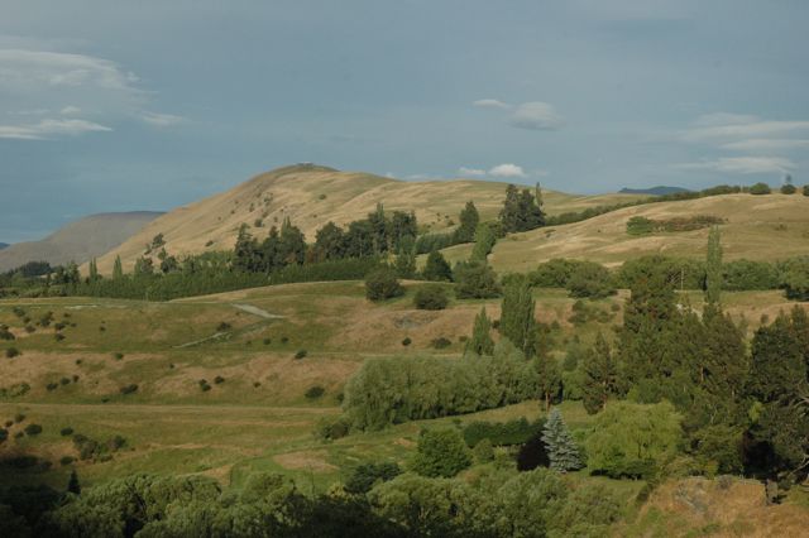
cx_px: 404
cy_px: 269
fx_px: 1684
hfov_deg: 27.0
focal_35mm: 75
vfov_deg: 18.2
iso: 800
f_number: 10
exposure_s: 1/400
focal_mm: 50
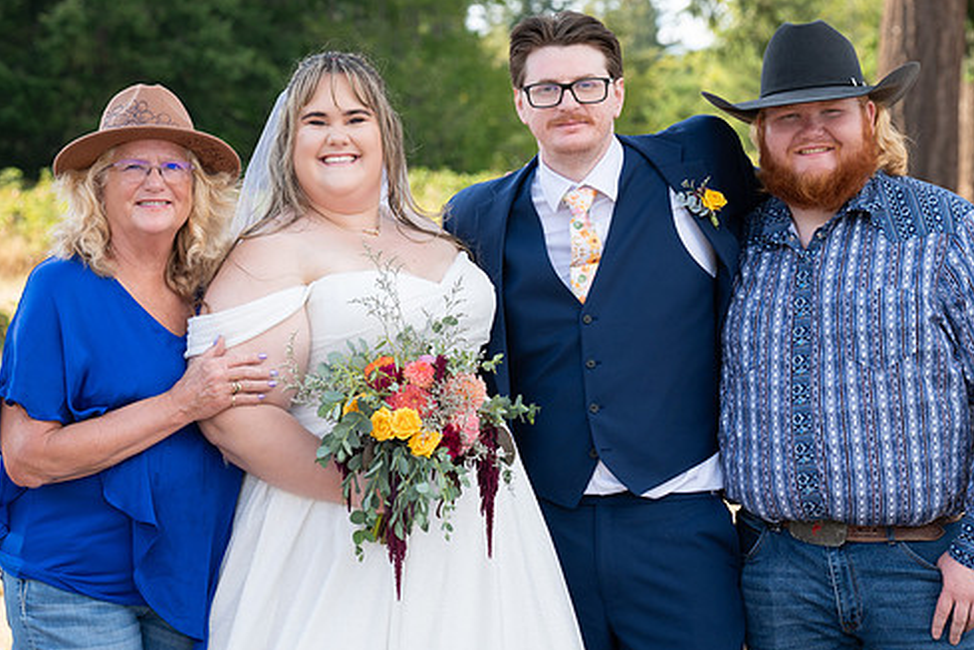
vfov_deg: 12.1
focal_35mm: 113
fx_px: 3057
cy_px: 300
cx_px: 526
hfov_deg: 18.1
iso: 250
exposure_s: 1/320
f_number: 5
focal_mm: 88
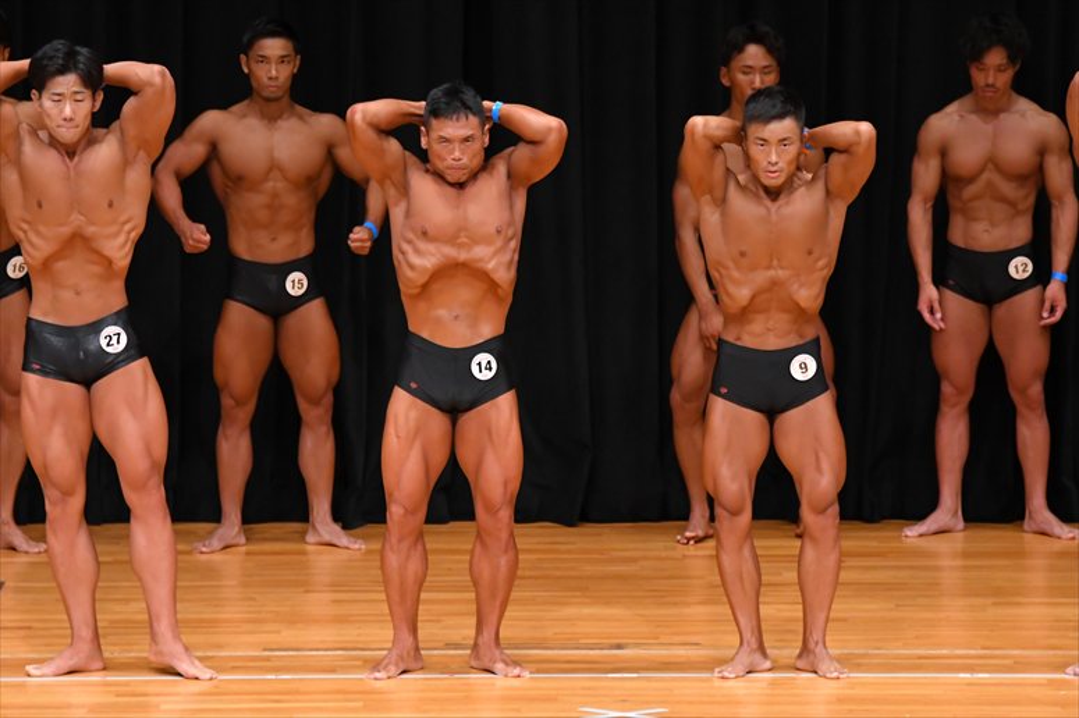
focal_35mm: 270
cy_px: 359
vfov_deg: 5.1
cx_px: 540
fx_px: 8089
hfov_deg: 7.6
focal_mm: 180
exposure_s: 1/400
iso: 4000
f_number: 5.6
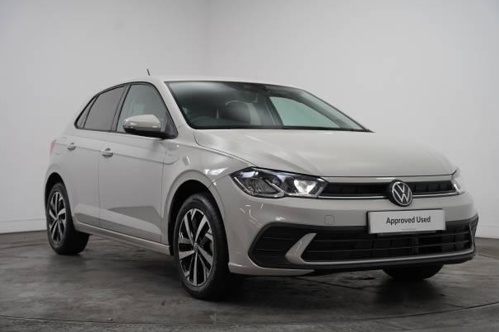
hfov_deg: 35.1
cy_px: 173
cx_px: 258
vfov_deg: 23.8
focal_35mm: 57
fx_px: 789
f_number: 4
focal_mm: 53.9
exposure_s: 1/160
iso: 1000
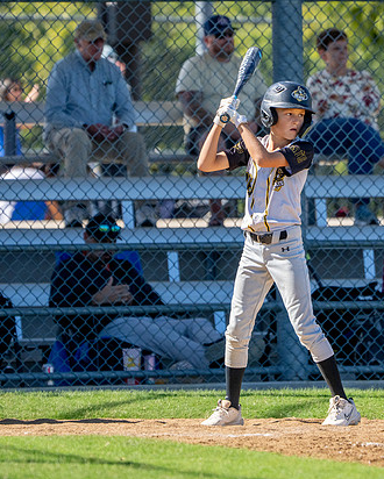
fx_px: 7524
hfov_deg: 2.9
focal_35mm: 530
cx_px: 280
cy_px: 218
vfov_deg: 3.6
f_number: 5.6
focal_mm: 274
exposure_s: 1/3200
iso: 800
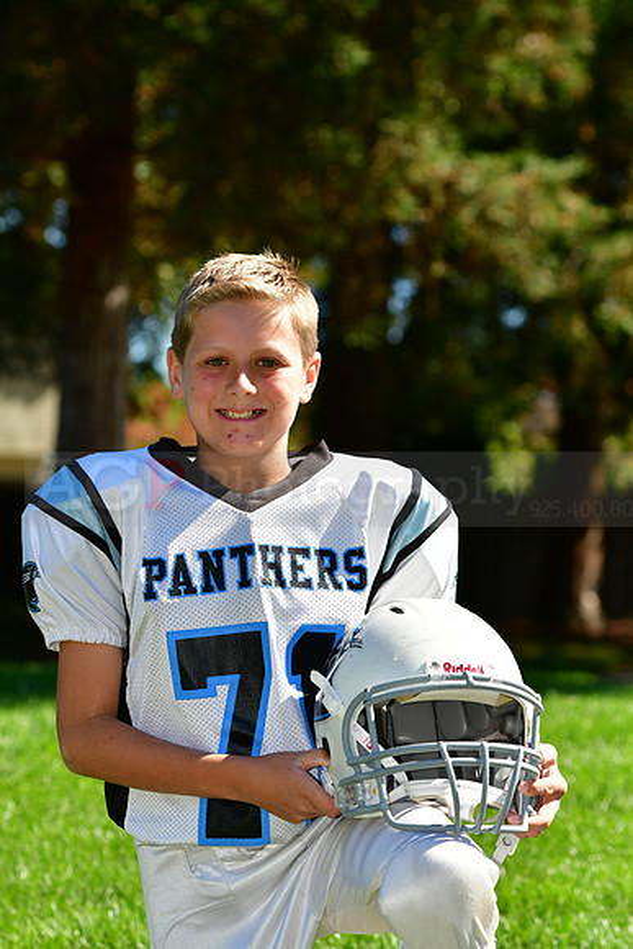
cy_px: 474
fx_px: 3756
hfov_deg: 9.6
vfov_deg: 14.4
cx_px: 316
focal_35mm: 142
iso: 400
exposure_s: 1/2000
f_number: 4.5
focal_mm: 95
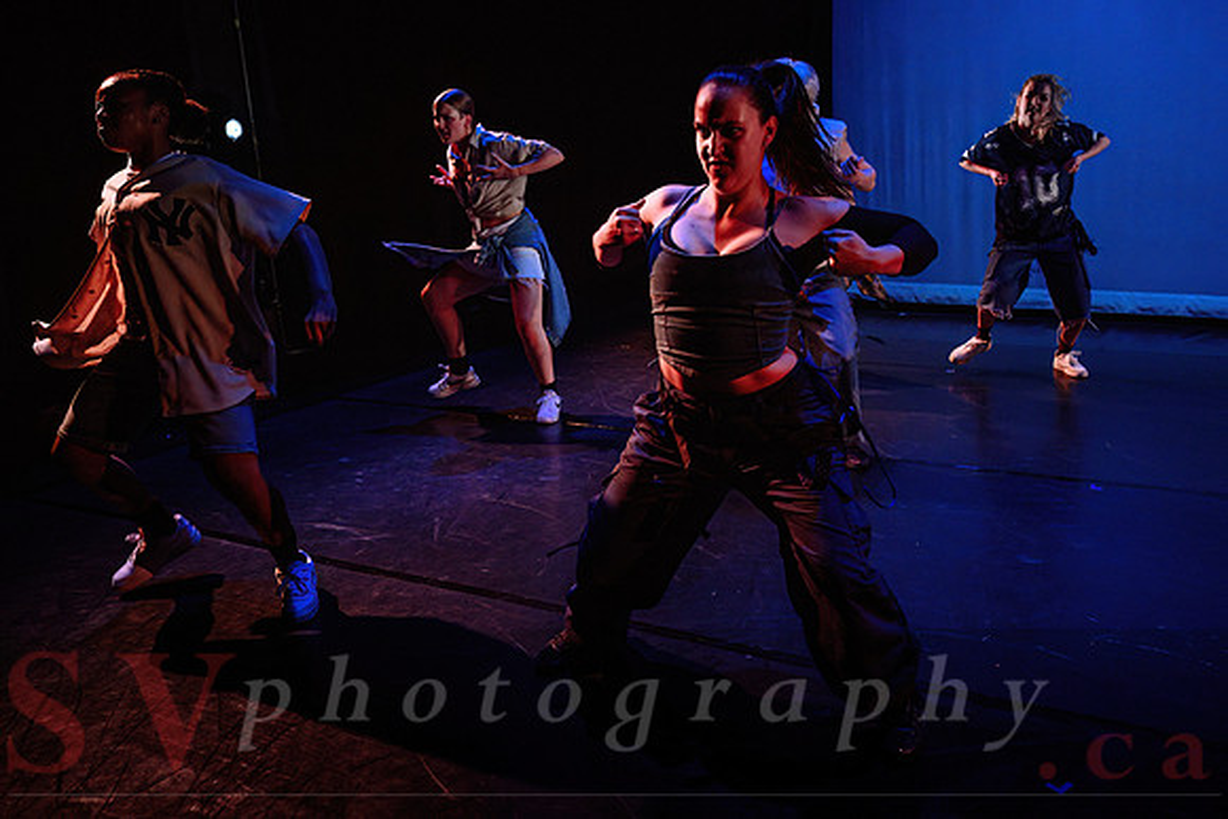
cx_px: 734
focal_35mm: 29
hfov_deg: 63.3
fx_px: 986
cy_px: 371
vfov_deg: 45.1
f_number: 2.8
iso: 1600
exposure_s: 1/300
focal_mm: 24
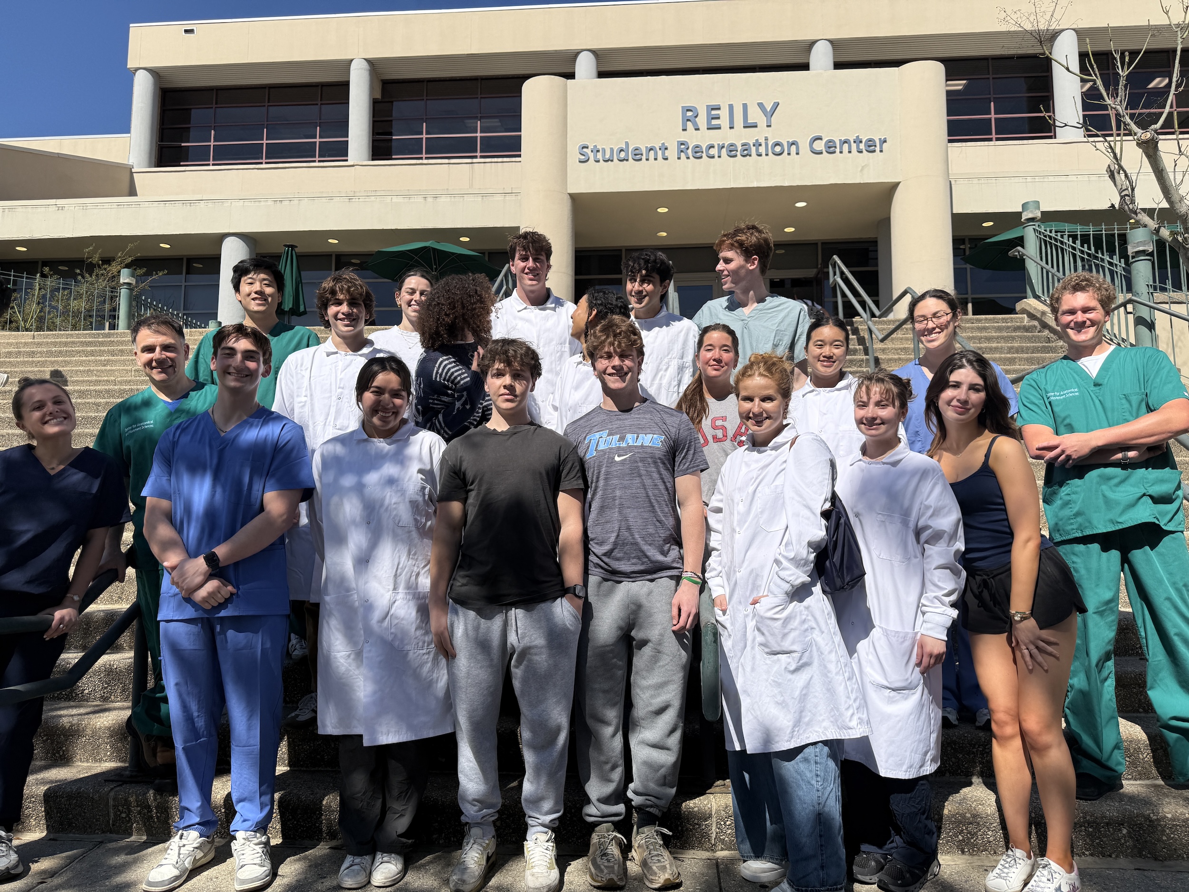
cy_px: 446
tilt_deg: +6.6
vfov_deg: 56.8
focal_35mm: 24
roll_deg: +0.5
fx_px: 824
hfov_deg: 71.6
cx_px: 594
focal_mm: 6.76
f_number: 1.78
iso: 80
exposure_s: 1/7353
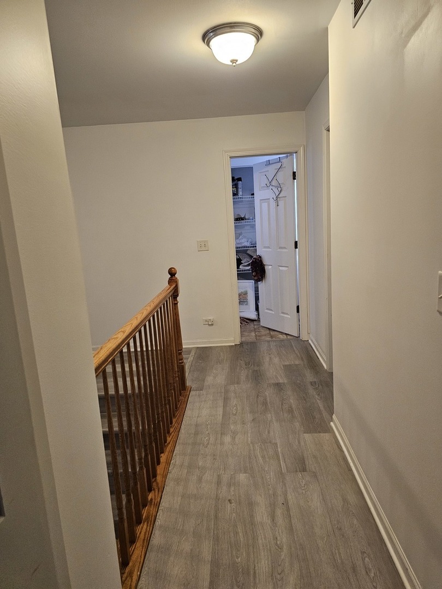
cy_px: 294
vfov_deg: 73.9
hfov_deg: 58.9
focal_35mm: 23
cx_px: 221
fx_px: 392
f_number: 1.7
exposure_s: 1/120
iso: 400
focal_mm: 6.3
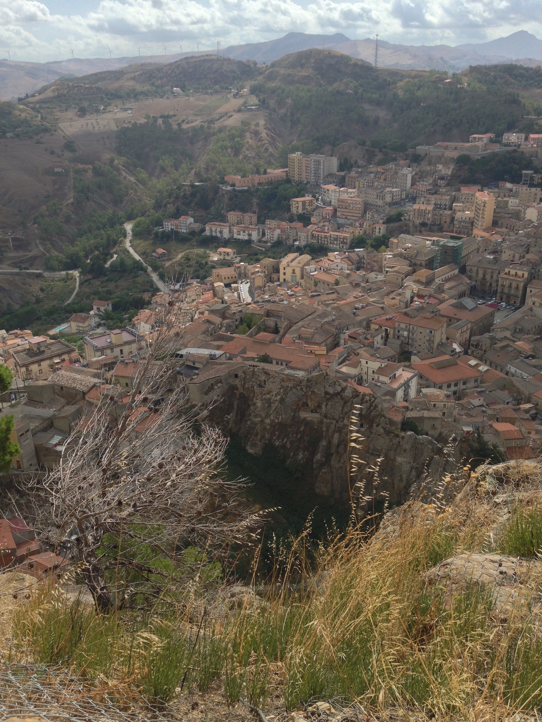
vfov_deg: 55.4
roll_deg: +1.4
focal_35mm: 33
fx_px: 689
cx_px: 271
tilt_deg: -23.6
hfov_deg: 42.9
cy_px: 361
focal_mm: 4.12
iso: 50
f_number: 2.4
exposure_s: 1/1290
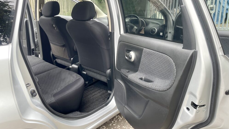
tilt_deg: -14.3
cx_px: 114
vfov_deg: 41.1
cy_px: 47
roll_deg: -0.1
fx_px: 170
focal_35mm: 28
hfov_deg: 67.9
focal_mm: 5.1
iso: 32
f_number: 1.6
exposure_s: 1/219
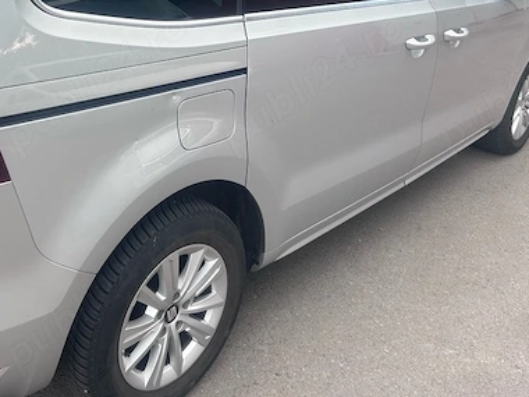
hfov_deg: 44.7
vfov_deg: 34.2
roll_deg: -1.5
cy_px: 89
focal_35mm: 41
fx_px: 627
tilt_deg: -18.8
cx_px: 152
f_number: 1.5
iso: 50
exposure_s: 1/357
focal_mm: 5.7
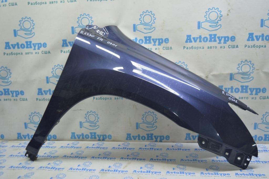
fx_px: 258
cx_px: 134
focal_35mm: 34
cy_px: 90
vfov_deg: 38.3
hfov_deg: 55.1
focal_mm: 23
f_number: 3.8
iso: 400
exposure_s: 1/40
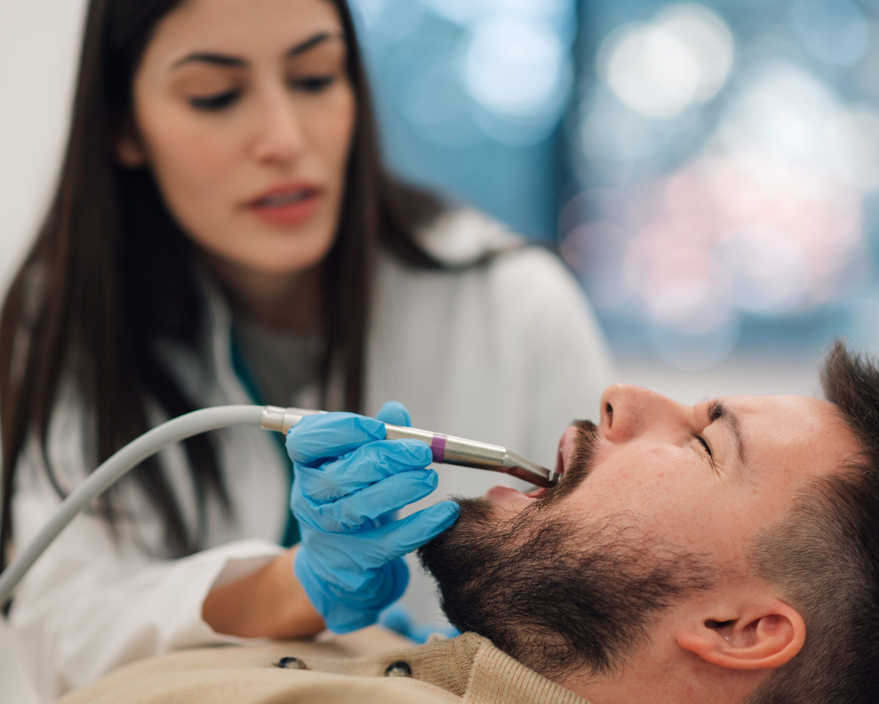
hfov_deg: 20.0
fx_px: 2498
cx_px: 471
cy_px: 353
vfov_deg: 16.0
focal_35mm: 96
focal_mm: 85
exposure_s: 1/320
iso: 200
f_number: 1.8
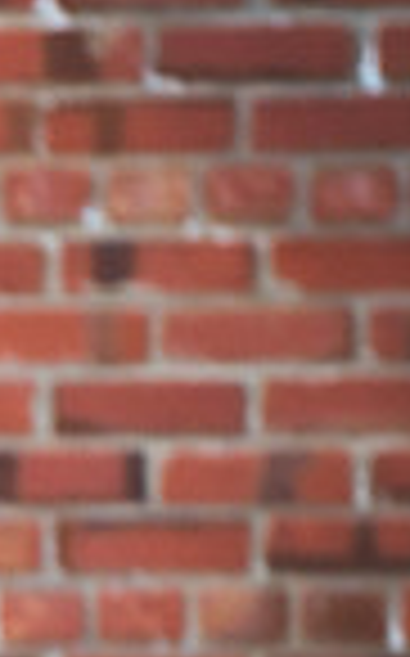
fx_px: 15979
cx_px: -802
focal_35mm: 892
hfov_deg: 1.5
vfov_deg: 2.4
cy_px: 770
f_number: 2.8
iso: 640
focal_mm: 200
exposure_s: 1/640
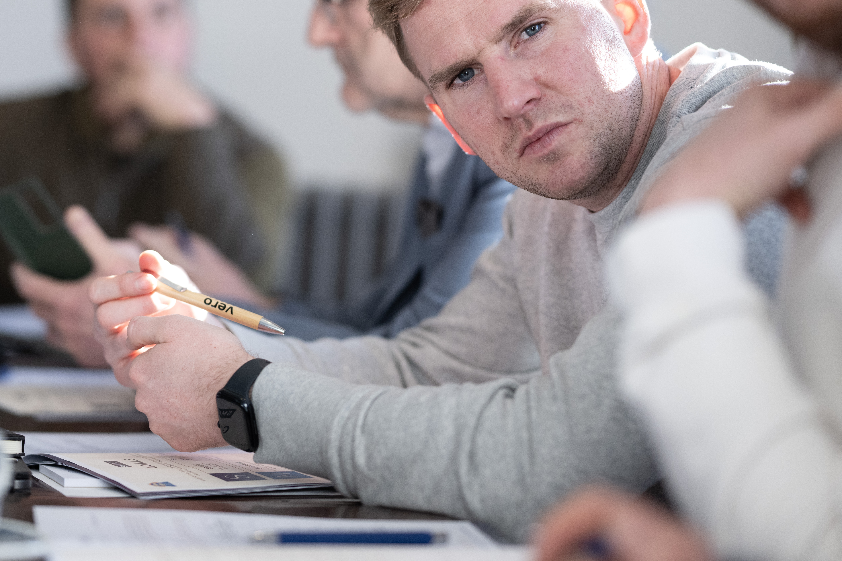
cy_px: 146
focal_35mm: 128
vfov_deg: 10.7
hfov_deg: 15.9
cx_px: 210
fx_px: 2993
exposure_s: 1/1000
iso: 800
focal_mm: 85
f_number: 2
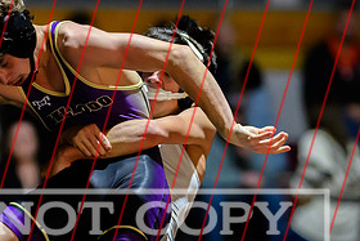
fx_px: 3051
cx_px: 122
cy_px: 207
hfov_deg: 6.7
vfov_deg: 4.5
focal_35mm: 305
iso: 8000
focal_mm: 135
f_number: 1.8
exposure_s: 1/640
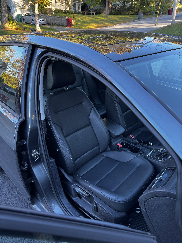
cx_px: 91
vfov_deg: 71.6
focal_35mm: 24
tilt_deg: -23.8
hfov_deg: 56.8
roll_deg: +0.0
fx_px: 168
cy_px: 122
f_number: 1.78
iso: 125
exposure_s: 1/121
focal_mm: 6.76
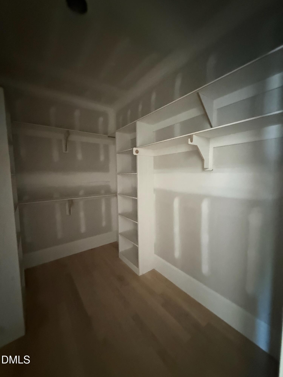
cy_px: 188
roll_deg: +0.0
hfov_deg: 85.7
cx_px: 142
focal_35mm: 14
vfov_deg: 102.1
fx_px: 153
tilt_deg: -6.5
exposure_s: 1/34
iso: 1600
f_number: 2.2
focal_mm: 2.22
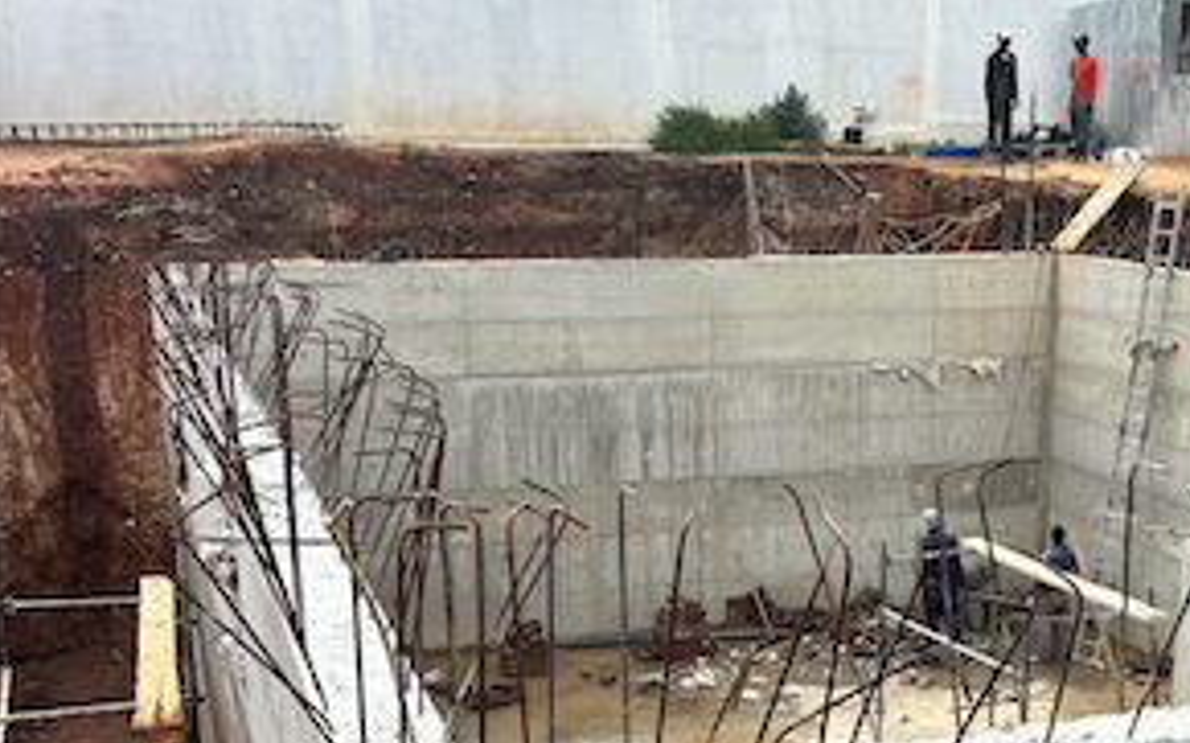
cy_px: 653
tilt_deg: -16.1
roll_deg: -2.1
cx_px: 895
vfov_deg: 22.2
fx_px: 1848
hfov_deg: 34.9
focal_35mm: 57
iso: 50
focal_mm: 5.96
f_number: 1.6
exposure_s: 1/1984
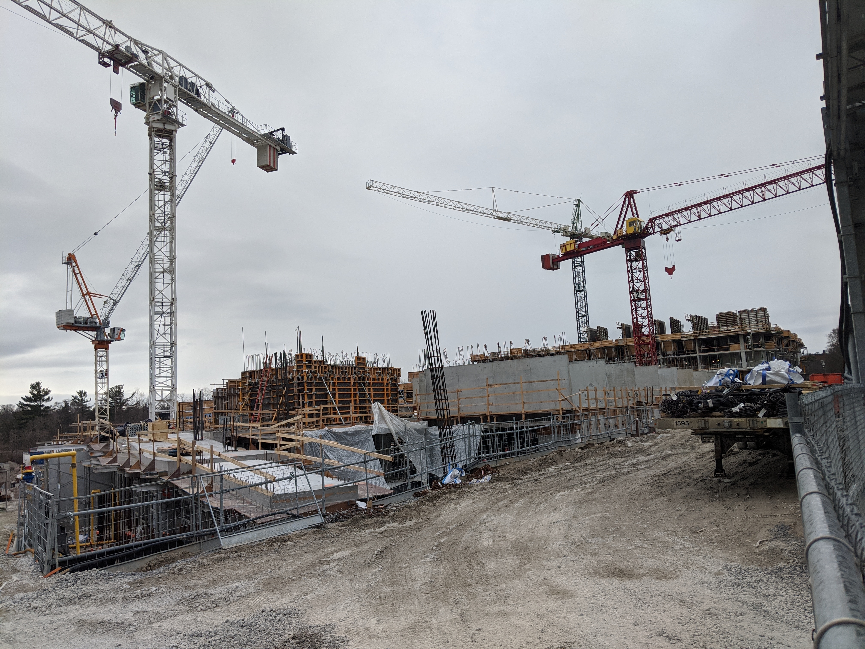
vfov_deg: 51.4
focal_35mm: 27
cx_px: 432
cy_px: 324
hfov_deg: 65.3
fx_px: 675
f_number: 1.8
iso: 69
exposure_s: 1/975
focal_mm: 4.44
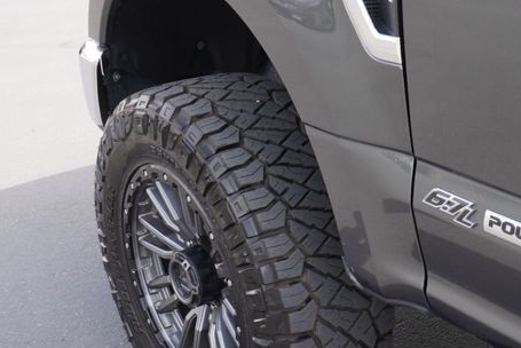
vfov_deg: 25.0
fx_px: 782
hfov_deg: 36.4
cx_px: 358
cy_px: 125
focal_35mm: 54
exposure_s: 1/100
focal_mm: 16
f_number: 5
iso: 100
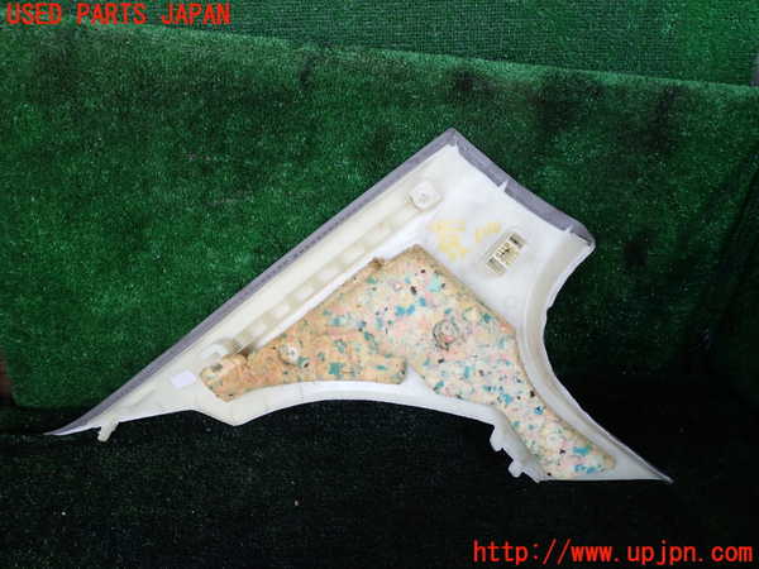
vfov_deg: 54.9
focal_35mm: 25
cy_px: 284
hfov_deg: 69.4
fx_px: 548
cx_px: 380
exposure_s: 1/100
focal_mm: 4.5
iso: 100
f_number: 2.8
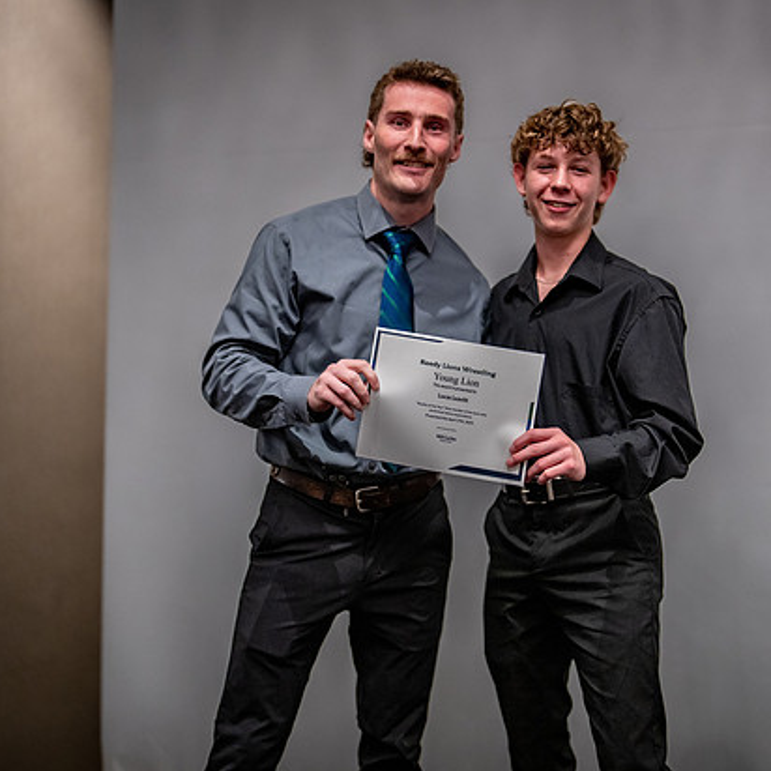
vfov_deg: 26.1
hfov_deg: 26.0
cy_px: 386
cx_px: 475
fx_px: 1663
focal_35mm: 66
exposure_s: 1/400
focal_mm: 50
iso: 1250
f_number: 1.2
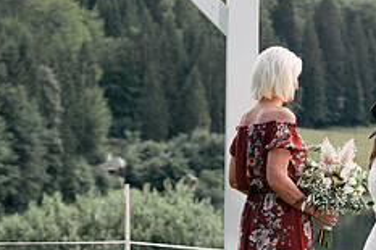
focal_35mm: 244
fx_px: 2547
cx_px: 408
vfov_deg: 5.6
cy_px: 192
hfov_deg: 8.4
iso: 320
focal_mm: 98
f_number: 5.6
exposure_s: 1/200
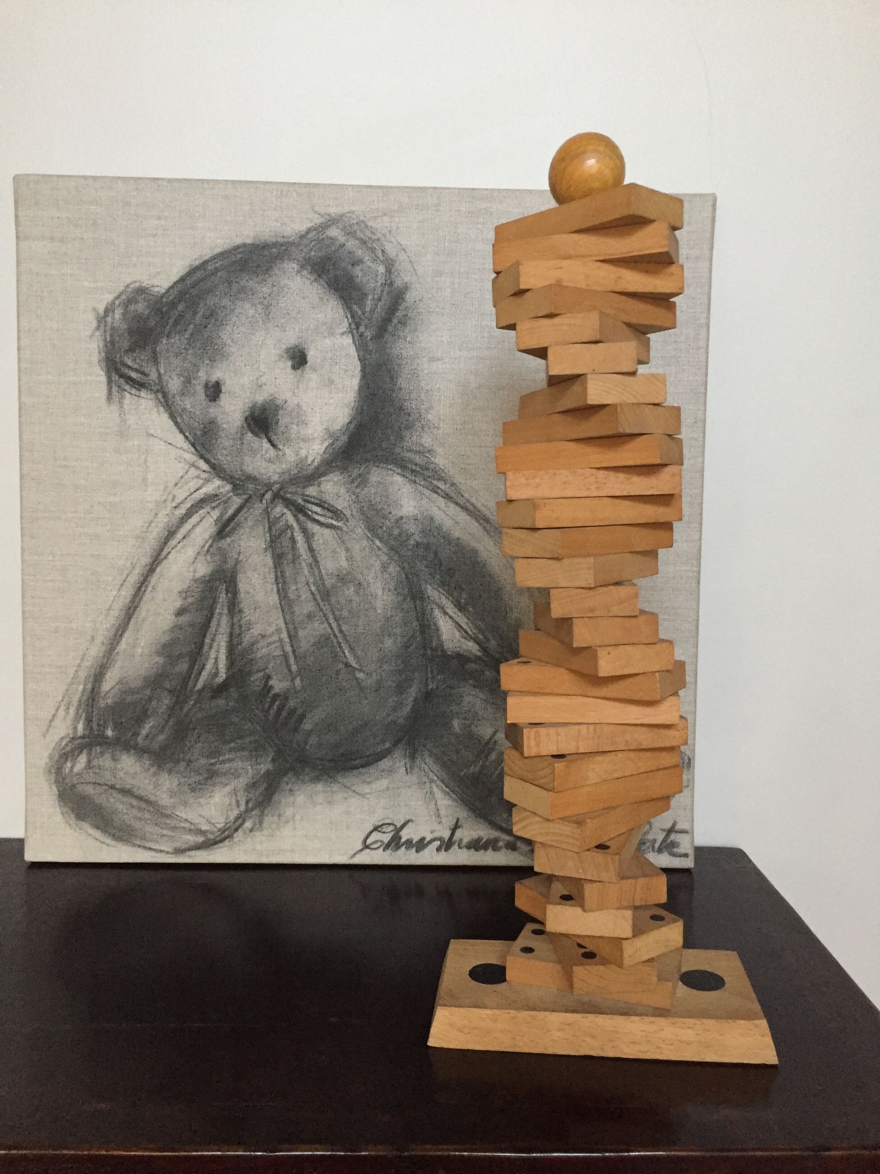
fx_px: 983
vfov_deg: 61.7
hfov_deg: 48.2
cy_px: 587
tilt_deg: -8.0
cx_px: 440
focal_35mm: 29
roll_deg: -0.6
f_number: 2.2
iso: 250
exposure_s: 1/17
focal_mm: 4.15
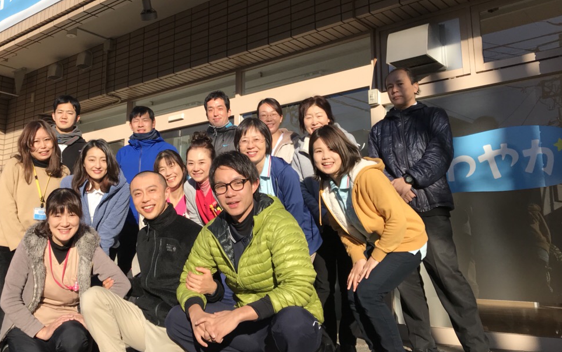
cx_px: 227
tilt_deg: +12.5
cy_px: 147
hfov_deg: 52.4
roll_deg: -1.4
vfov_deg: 34.4
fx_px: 567
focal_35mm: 37
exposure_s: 1/1916
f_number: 1.8
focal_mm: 3.99
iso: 20
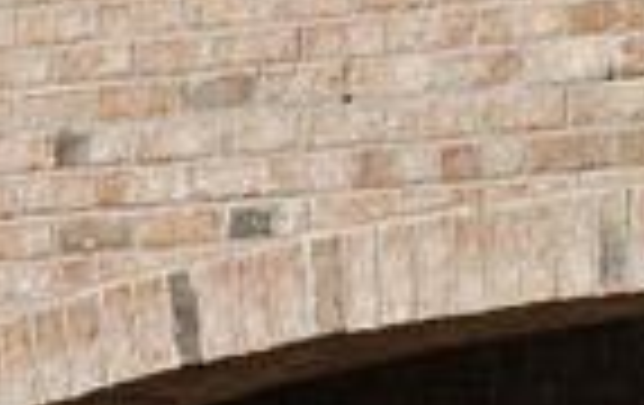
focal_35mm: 350
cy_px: 866
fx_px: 6155
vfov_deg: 3.7
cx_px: 99
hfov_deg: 6.0
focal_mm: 32
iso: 100
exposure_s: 1/250
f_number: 8
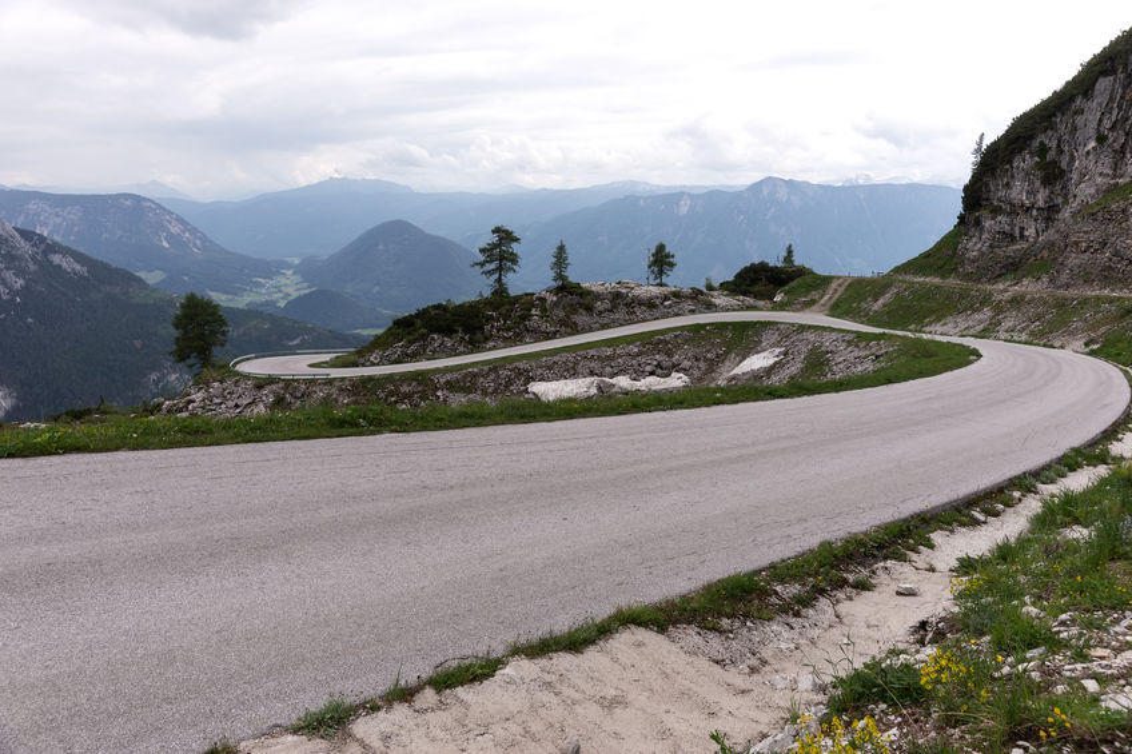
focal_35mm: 24
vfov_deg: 53.1
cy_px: 377
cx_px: 566
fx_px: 754
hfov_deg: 73.8
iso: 100
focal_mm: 24
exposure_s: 1/250
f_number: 8
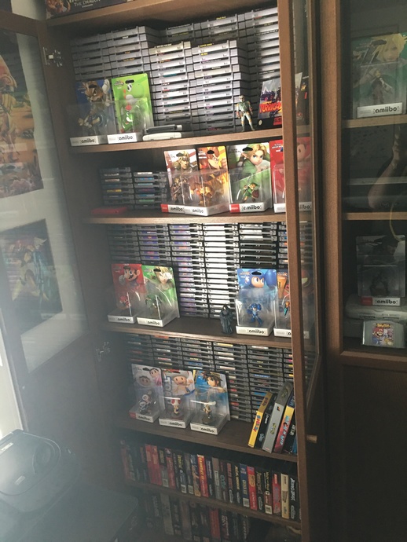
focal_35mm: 29
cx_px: 204
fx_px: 454
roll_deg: +4.9
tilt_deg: -15.1
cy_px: 271
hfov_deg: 48.3
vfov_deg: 61.6
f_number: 2.2
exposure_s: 1/10
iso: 80
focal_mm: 4.15
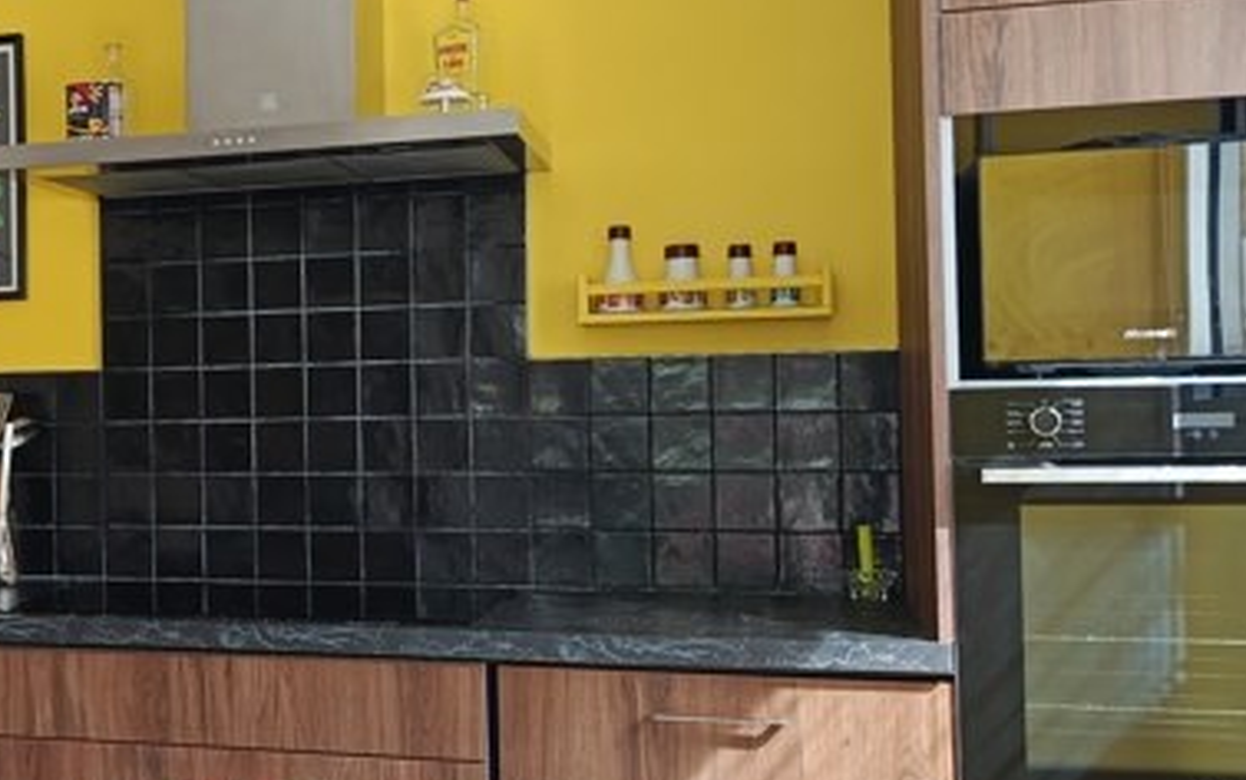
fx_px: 1835
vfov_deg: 24.0
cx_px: 109
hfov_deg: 35.2
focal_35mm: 54
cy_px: 393
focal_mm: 5.24
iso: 320
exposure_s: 1/100
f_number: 1.7
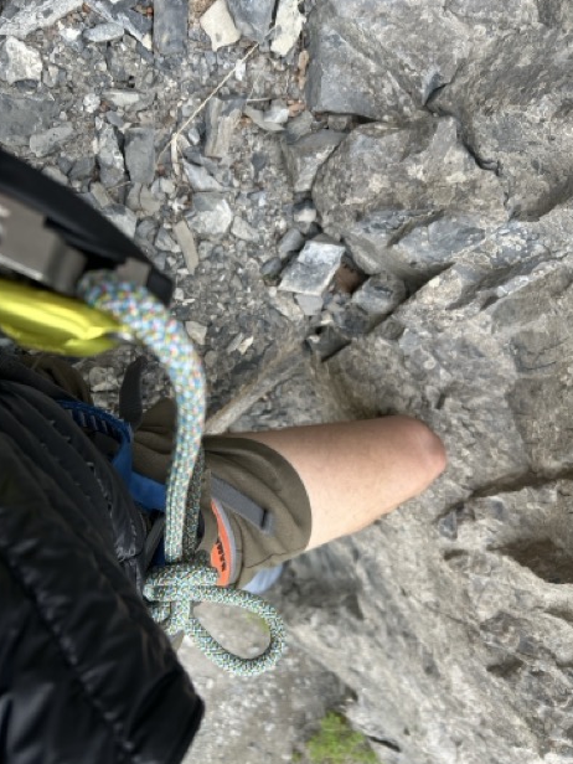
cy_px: 380
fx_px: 596
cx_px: 282
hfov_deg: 51.4
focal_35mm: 27
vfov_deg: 65.3
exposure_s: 1/271
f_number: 1.5
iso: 40
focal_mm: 5.7
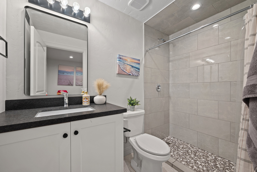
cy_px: 86
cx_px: 128
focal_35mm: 14
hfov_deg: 102.3
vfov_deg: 79.3
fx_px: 104
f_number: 8
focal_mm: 14.5
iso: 500
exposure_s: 1/1.25
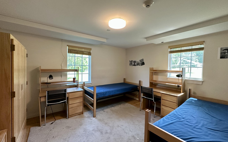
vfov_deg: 74.8
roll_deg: -2.1
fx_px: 93
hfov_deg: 101.5
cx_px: 113
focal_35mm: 15
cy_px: 70
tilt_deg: -3.5
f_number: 2.2
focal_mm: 2.22
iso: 320
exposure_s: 1/60
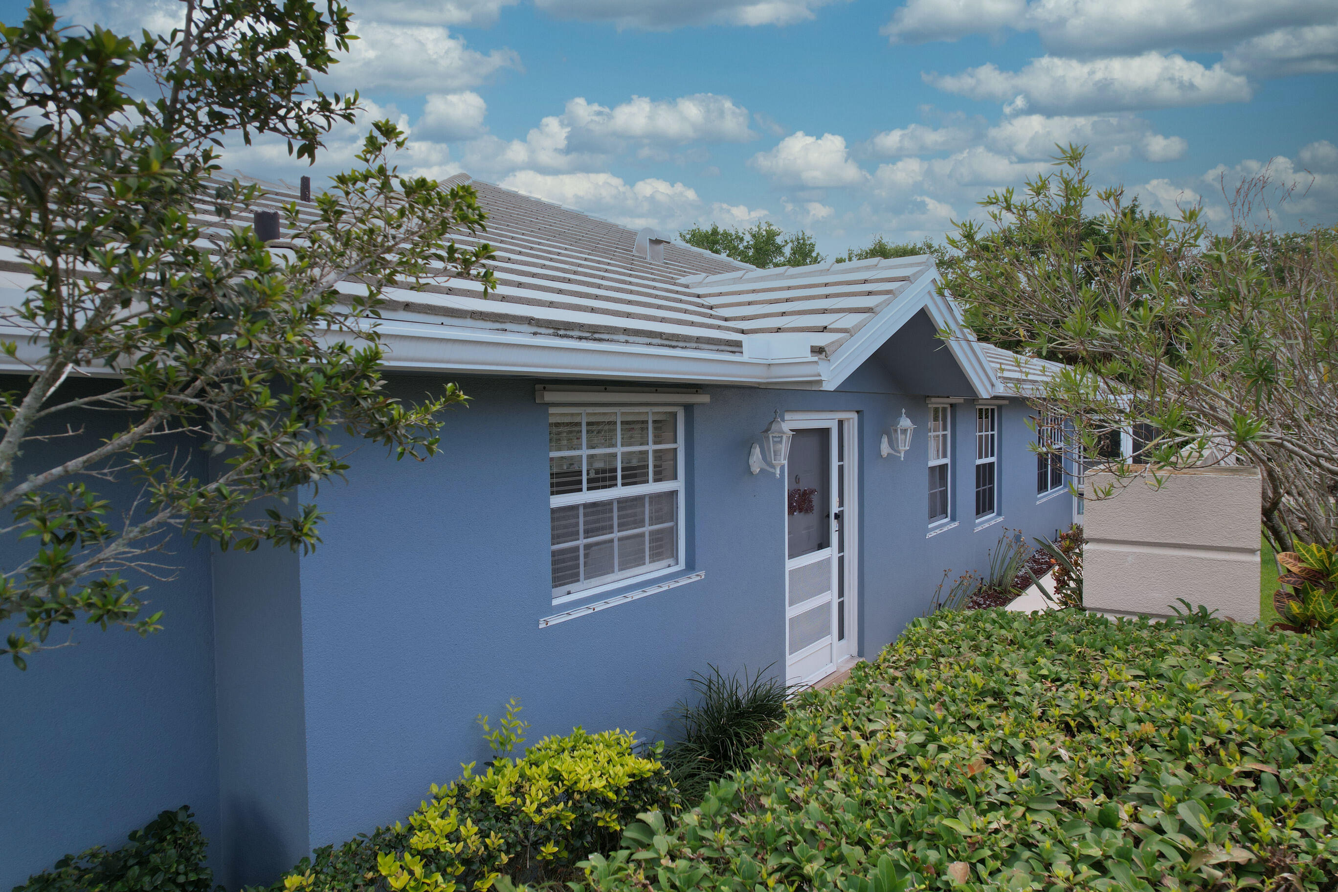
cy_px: 446
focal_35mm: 22
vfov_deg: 57.2
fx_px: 818
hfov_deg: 78.6
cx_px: 669
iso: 100
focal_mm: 8.4
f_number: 2.8
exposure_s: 1/20
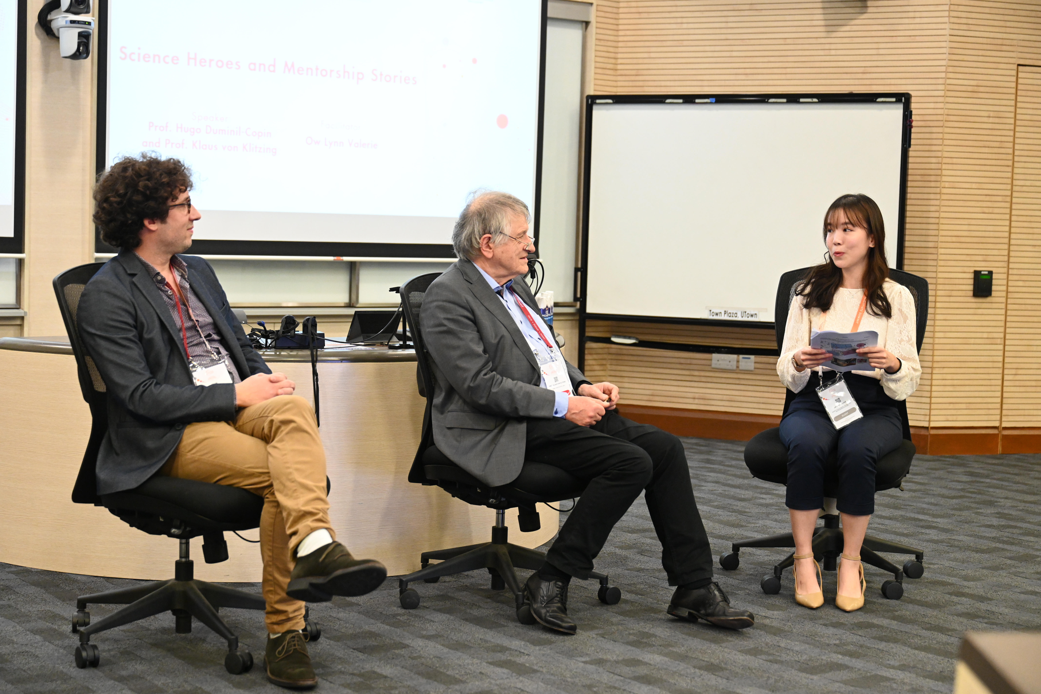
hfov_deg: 35.1
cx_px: 520
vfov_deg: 23.8
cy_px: 347
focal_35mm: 57
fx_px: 1648
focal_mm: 57
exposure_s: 1/200
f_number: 3.5
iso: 3200
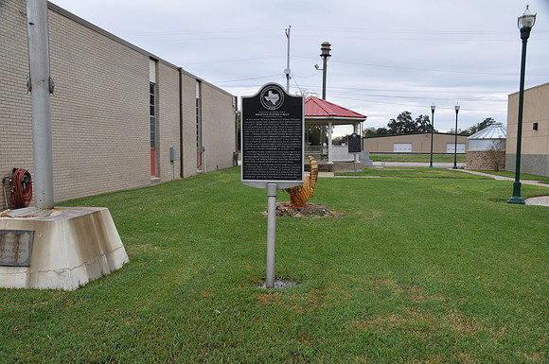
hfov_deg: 57.3
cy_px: 182
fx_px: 503
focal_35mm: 33
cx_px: 274
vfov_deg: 39.9
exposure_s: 1/80
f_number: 9
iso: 200
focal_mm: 22
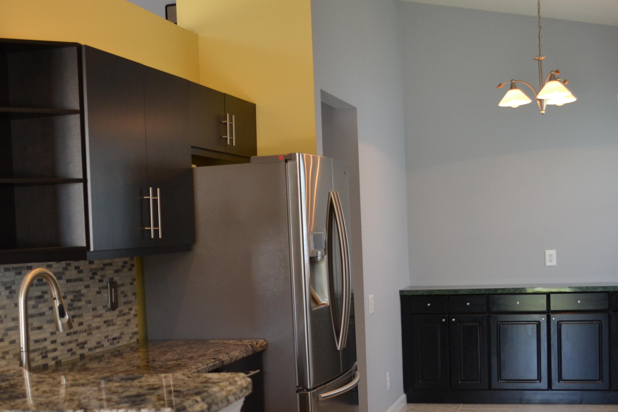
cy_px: 297
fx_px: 910
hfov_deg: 37.5
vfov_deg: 25.3
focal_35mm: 53
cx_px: 315
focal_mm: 20
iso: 400
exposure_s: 1/60
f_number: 3.8
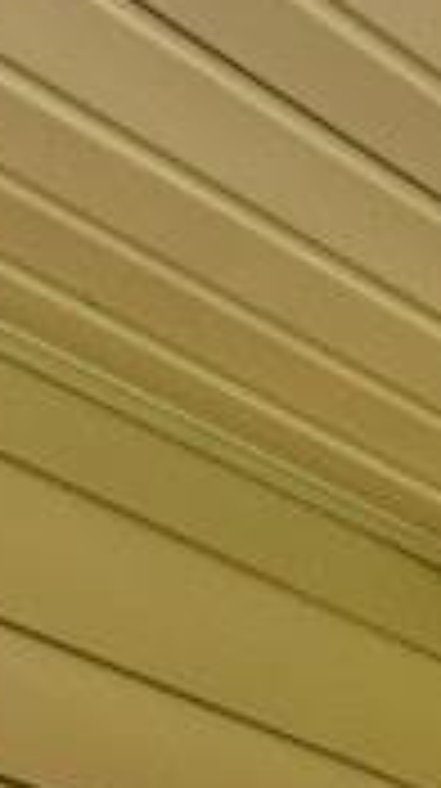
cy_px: 1689
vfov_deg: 13.8
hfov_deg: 9.5
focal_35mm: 126
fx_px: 2628
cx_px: 500
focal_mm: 14
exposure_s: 1/125
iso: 110
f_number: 5.6
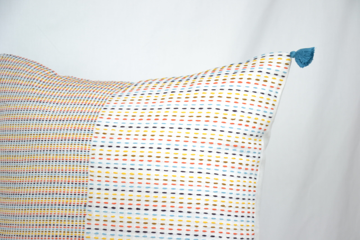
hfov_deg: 19.5
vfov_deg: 13.0
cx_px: 180
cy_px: 120
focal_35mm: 105
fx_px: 1050
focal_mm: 70
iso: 400
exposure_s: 1/50
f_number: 5.6
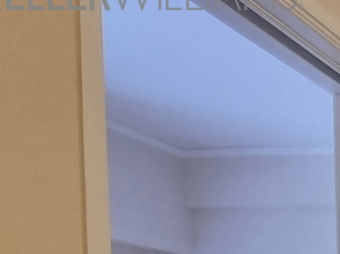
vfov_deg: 18.5
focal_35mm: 67
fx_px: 657
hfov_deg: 16.8
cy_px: 414
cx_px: 750
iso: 400
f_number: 2.2
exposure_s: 1/33
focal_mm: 2.2
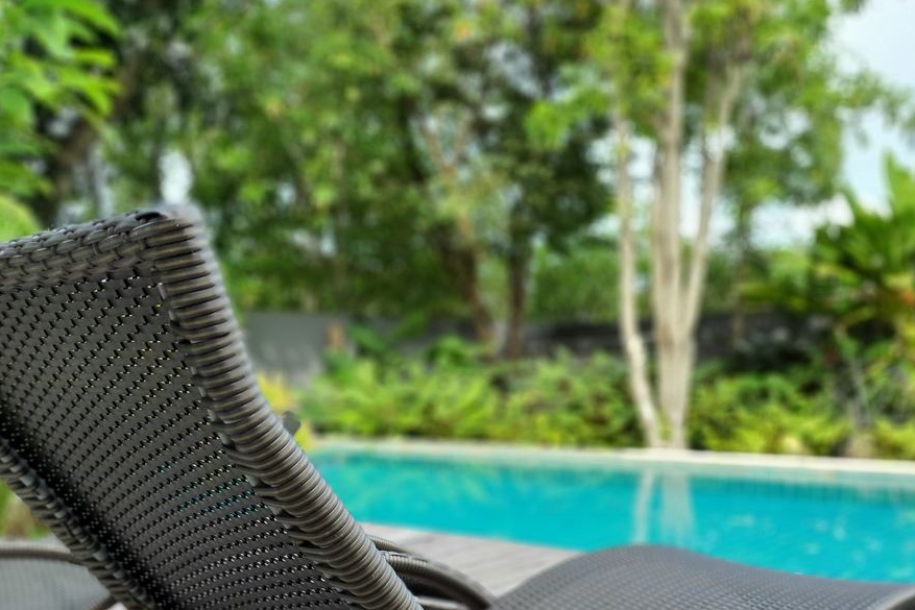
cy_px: 446
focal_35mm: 37
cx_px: 607
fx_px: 941
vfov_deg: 35.3
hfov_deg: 51.0
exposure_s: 1/415
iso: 50
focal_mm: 4.3
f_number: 1.5
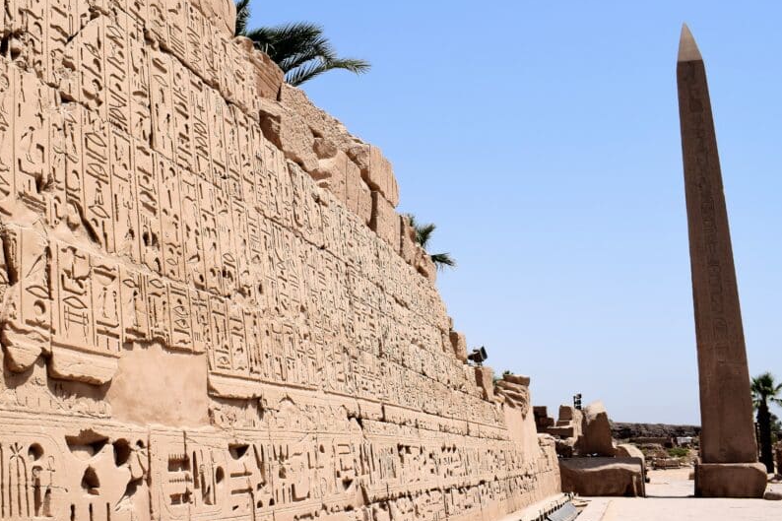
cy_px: 269
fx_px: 883
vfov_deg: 32.9
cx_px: 308
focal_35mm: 41
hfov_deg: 47.5
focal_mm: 21
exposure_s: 1/500
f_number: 11
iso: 250
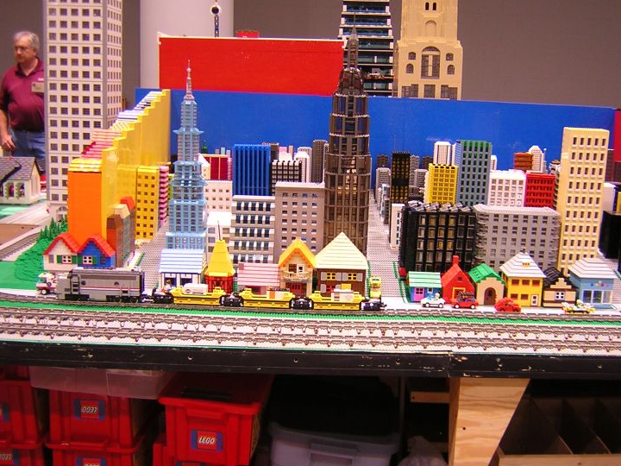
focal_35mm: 40
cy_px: 224
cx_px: 340
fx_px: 718
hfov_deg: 46.7
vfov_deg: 36.0
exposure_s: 1/5.2
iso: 100
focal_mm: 4.7
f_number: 2.6
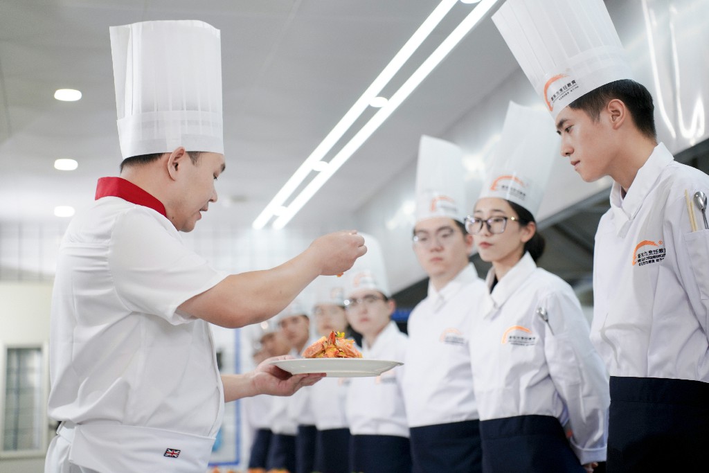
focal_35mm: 75
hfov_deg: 27.0
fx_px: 1477
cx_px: 354
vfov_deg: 18.2
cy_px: 236
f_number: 2.8
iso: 250
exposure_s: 1/125
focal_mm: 75
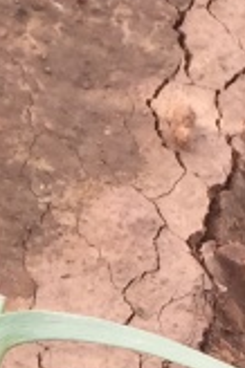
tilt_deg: -57.1
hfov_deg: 6.9
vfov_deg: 10.3
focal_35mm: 196
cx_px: -164
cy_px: 490
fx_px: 2005
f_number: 2.2
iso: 32
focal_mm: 4.15
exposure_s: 1/408
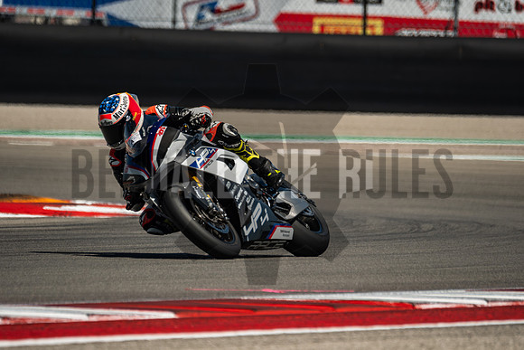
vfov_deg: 2.3
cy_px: 175
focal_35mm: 600
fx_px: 8735
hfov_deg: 3.4
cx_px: 262
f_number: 5.6
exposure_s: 1/1250
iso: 400
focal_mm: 400
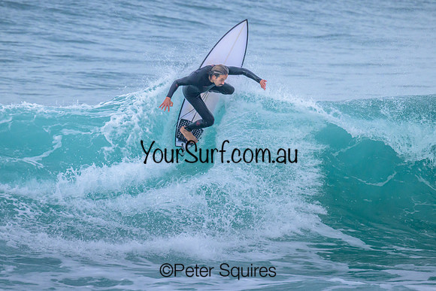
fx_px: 11692
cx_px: 232
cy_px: 144
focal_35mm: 965
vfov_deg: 1.4
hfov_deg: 2.1
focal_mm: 800
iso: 1600
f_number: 11
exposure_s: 1/2000
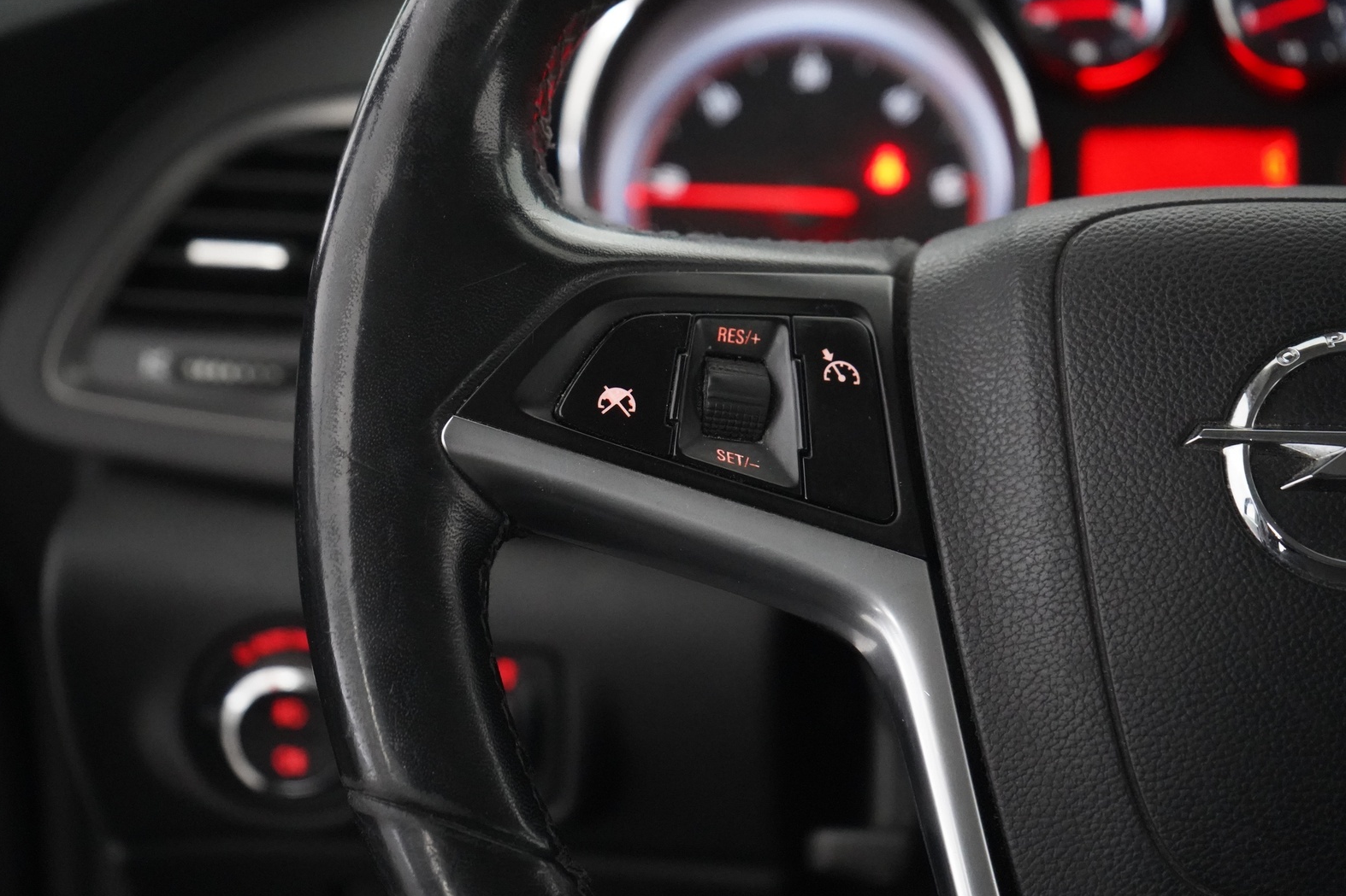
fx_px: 2617
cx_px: 657
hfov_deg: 28.8
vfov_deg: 19.5
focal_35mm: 70
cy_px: 443
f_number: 5.6
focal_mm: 68
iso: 12800
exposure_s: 1/60
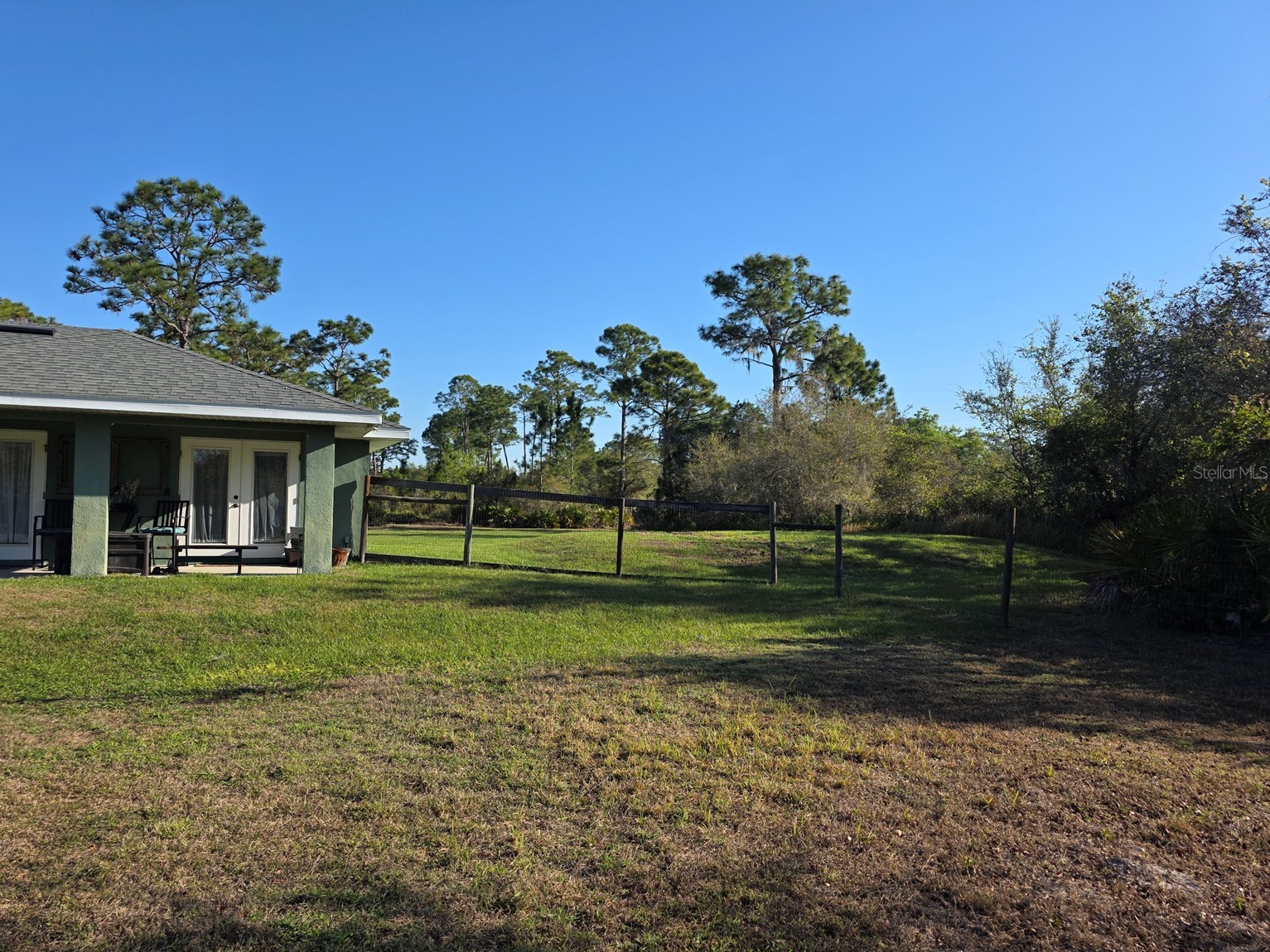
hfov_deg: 71.6
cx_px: 609
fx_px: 881
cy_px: 472
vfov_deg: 56.8
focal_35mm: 24
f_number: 1.7
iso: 80
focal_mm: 6.3
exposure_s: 1/4333
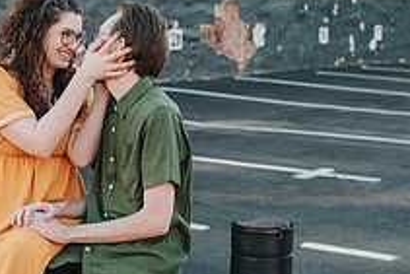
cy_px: 59
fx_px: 1094
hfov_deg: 21.2
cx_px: 152
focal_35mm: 96
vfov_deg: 14.2
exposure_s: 1/1250
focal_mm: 35
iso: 800
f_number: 3.2
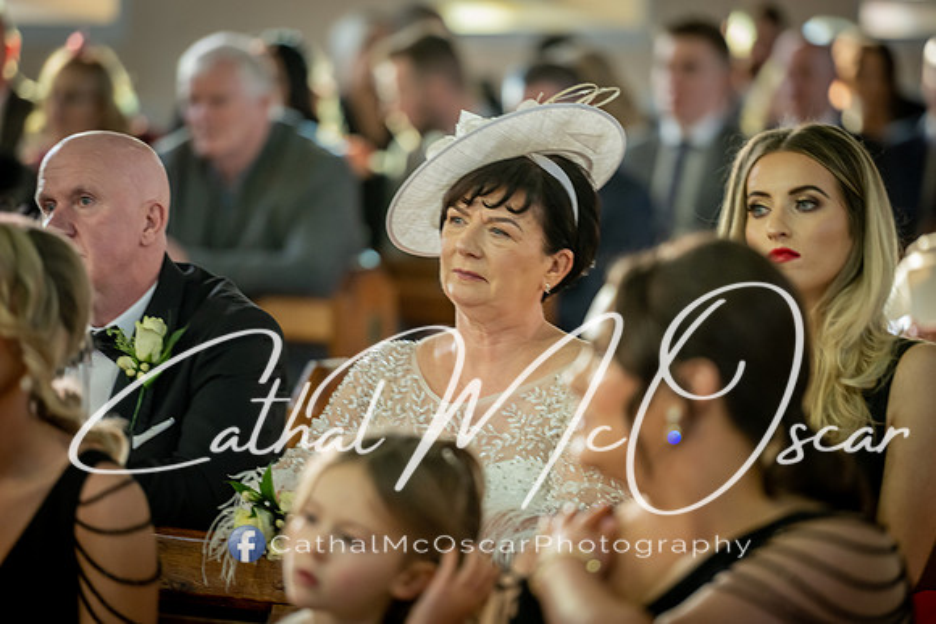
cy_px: 312
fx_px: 5071
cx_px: 468
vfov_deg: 7.0
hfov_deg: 10.5
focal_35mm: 195
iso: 1000
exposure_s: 1/160
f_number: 2.8
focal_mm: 195
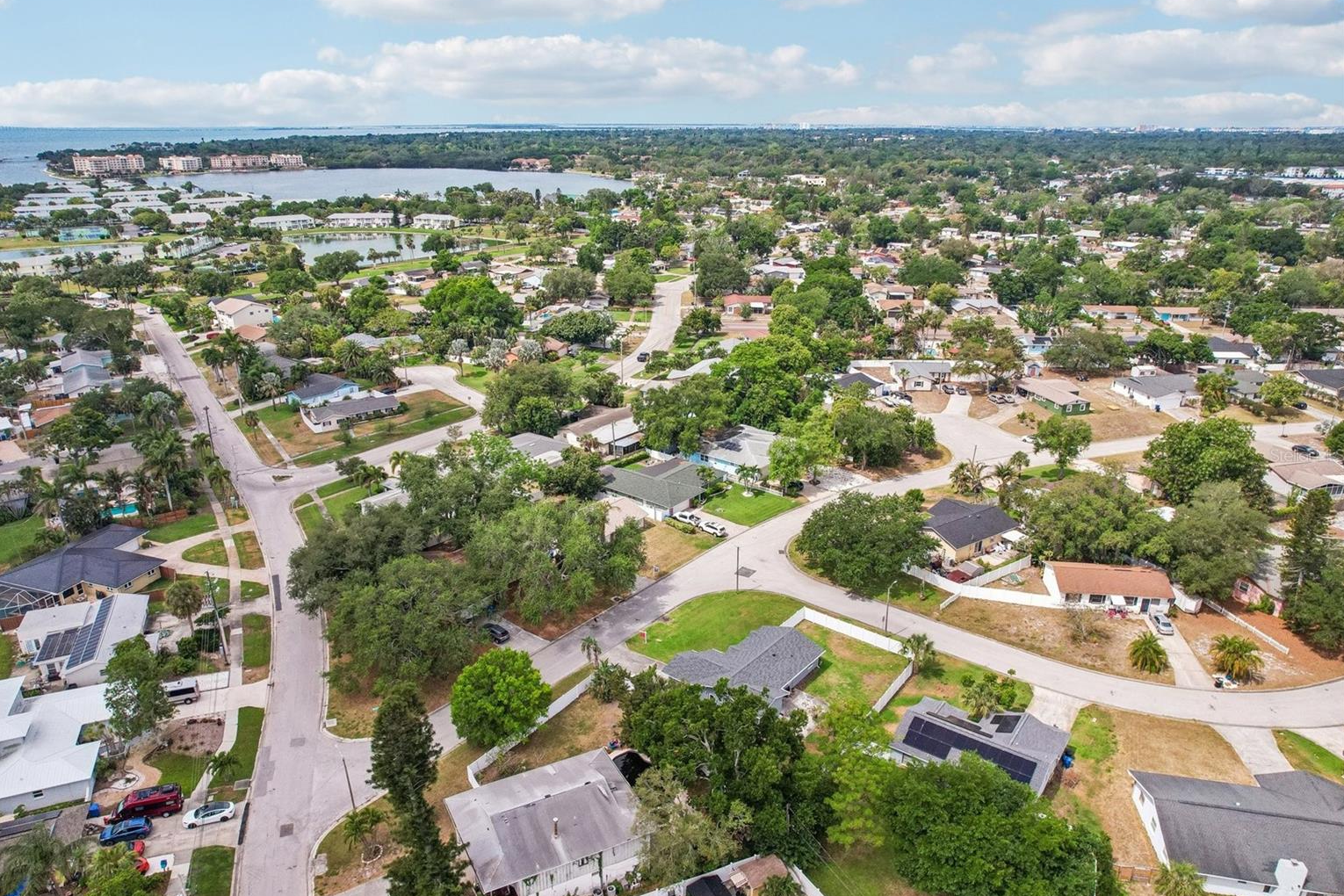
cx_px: 646
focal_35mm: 23
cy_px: 455
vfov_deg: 55.1
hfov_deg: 76.1
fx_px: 859
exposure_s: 1/1600
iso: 400
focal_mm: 8.4
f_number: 2.8
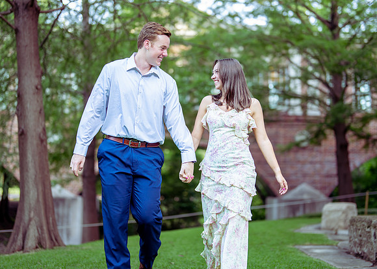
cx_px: 194
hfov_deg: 31.8
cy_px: 122
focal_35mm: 62
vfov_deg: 23.0
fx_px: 662
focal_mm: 50
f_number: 1.2
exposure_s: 1/1000
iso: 500
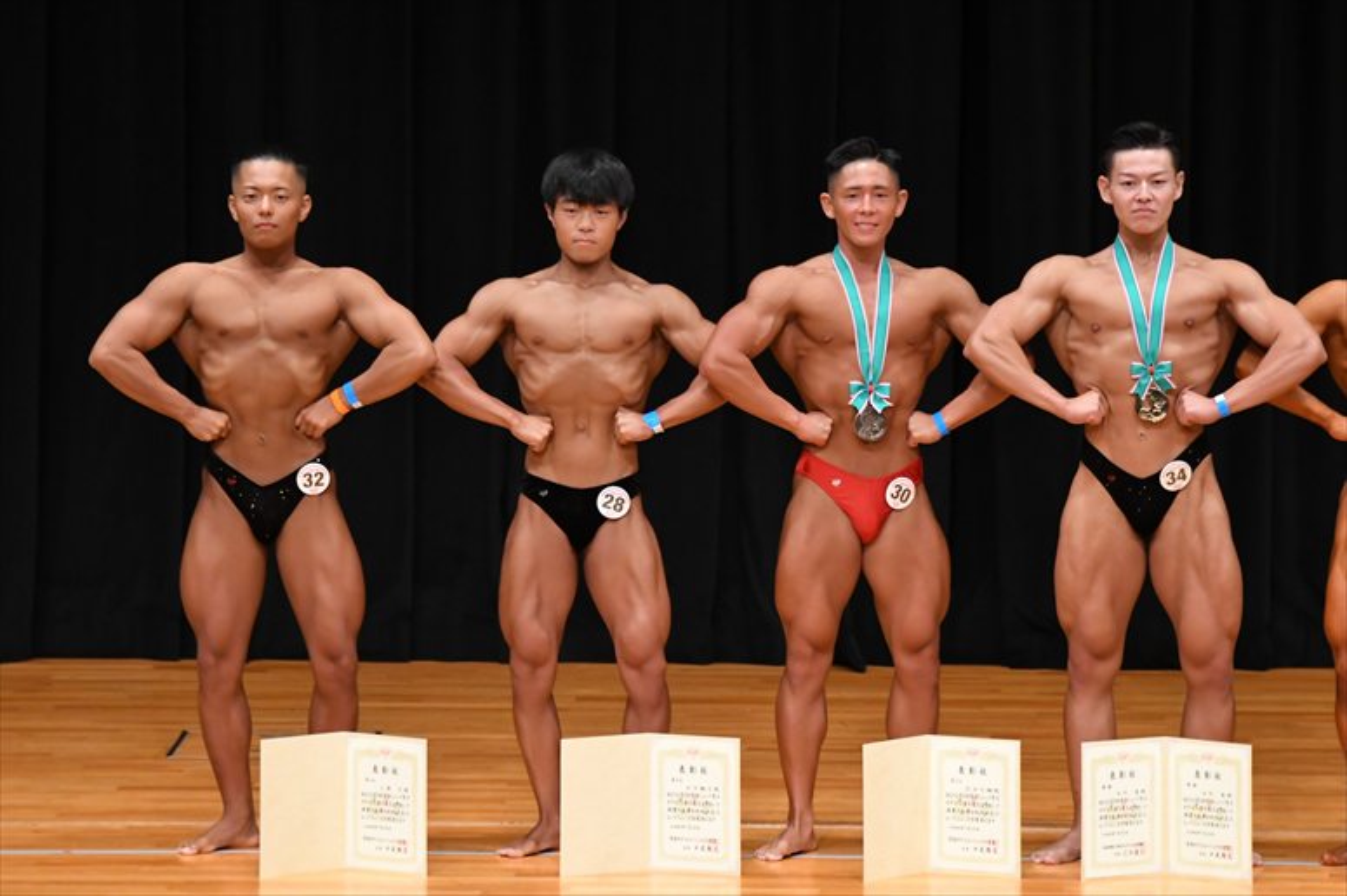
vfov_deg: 5.1
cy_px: 448
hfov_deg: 7.6
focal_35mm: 270
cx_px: 674
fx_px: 10098
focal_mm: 180
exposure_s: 1/400
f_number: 5.6
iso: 3200
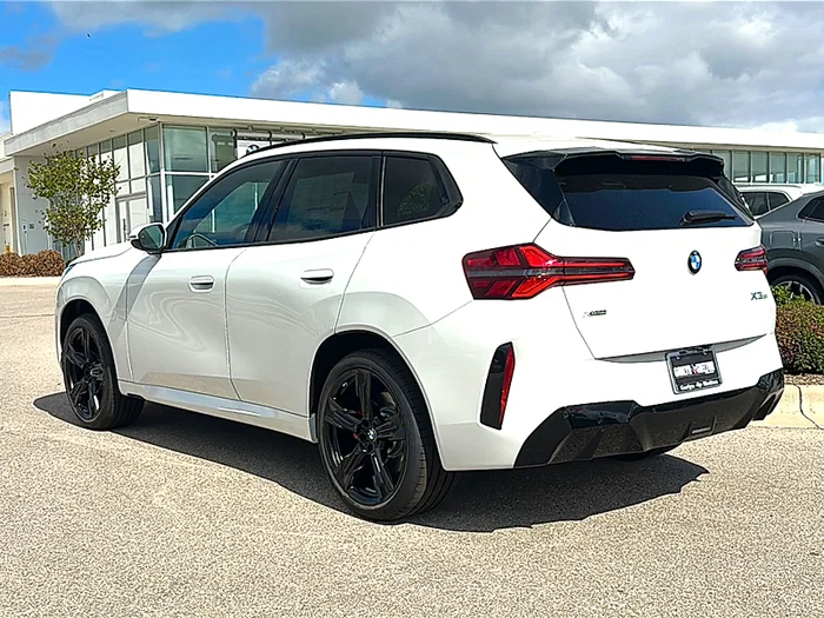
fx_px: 857
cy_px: 309
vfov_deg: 39.7
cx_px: 412
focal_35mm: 36
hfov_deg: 51.4
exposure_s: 1/10989
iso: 80
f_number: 1.78
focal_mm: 6.86
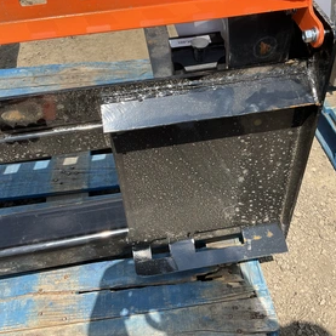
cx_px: 183
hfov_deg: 44.9
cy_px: 156
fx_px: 406
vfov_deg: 44.9
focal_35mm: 37
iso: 25
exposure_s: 1/1221
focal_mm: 3
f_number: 1.8
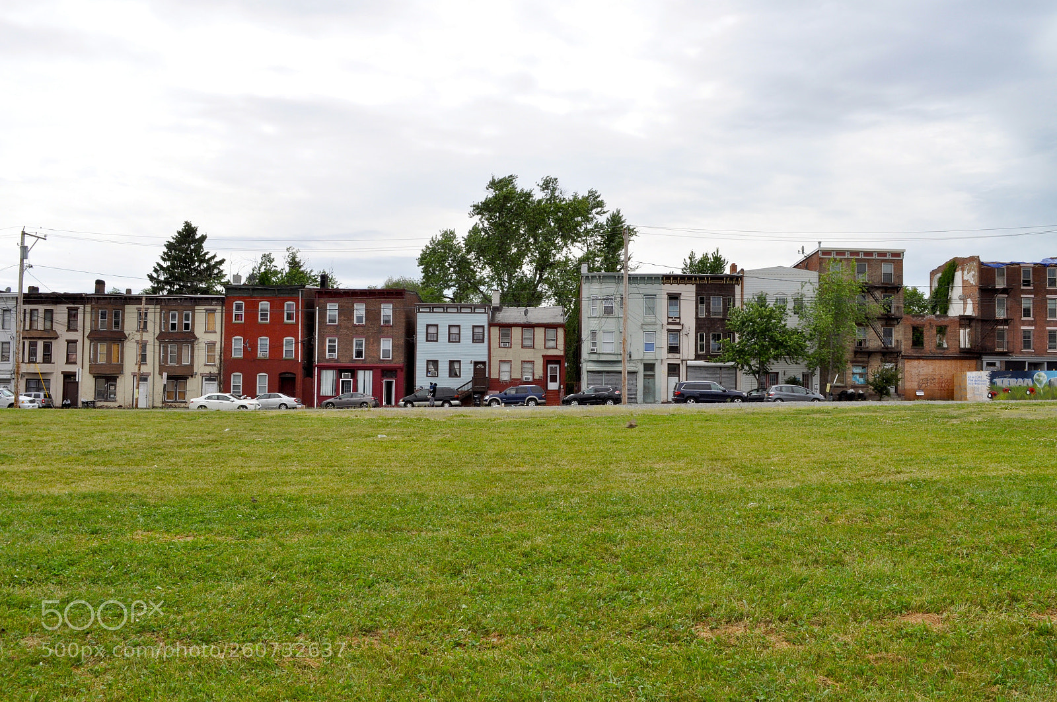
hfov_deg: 57.3
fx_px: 968
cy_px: 351
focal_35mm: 33
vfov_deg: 39.9
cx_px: 528
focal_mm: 22
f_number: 14
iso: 400
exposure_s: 1/320
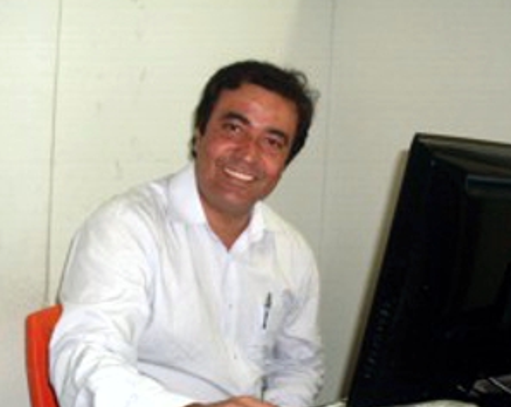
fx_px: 755
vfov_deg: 30.2
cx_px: 262
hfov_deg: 37.4
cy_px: 232
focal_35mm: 50
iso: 100
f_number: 2.8
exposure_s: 1/45
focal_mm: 6.3
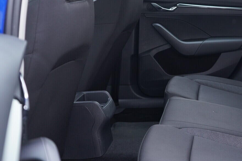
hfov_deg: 33.1
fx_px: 397
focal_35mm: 59
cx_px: 189
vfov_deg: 23.0
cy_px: 65
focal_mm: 24
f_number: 2.8
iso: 500
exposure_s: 1/40
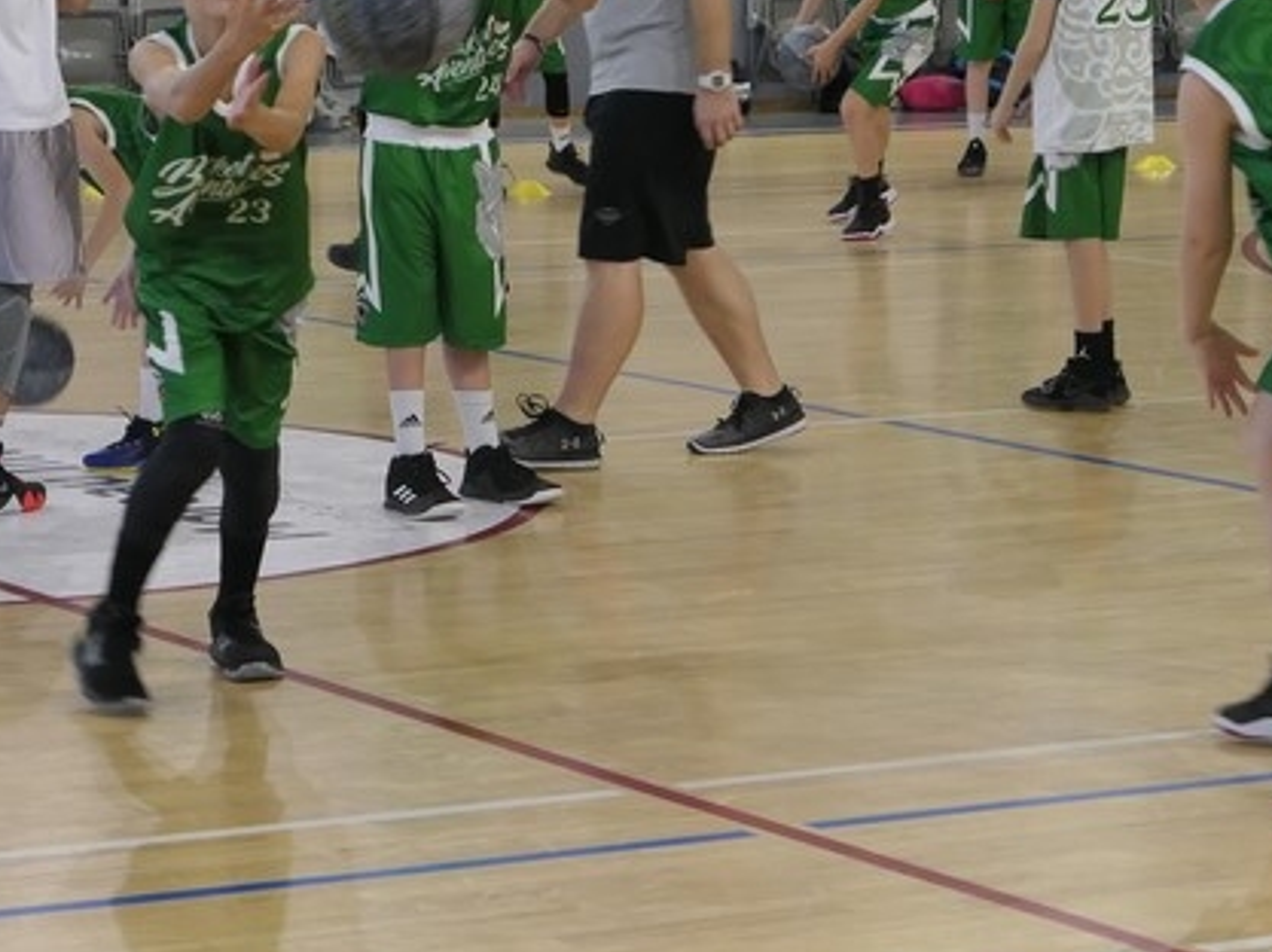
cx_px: 439
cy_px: 351
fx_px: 5470
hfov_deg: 13.2
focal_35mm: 149
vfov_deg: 9.9
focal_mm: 26.4
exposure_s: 1/125
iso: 800
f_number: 2.8
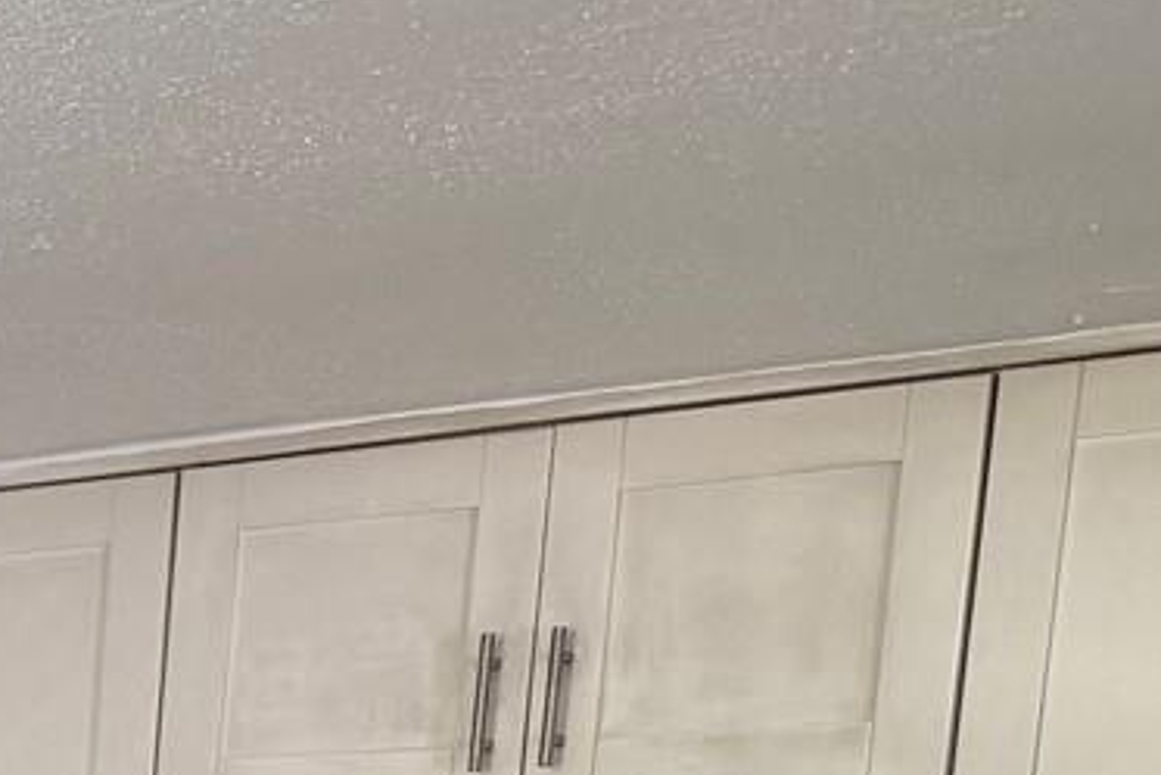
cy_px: 1793
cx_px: -990
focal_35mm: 107
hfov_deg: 15.9
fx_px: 3452
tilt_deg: -10.7
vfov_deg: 11.0
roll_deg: -1.3
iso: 160
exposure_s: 1/120
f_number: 1.78
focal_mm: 6.76
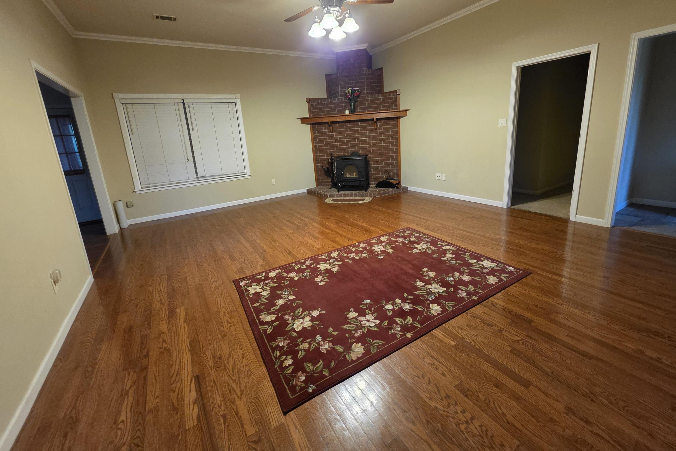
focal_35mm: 14
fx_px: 263
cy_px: 193
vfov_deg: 80.7
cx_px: 340
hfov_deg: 104.3
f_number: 1.9
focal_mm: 2.2
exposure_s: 1/60
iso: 800
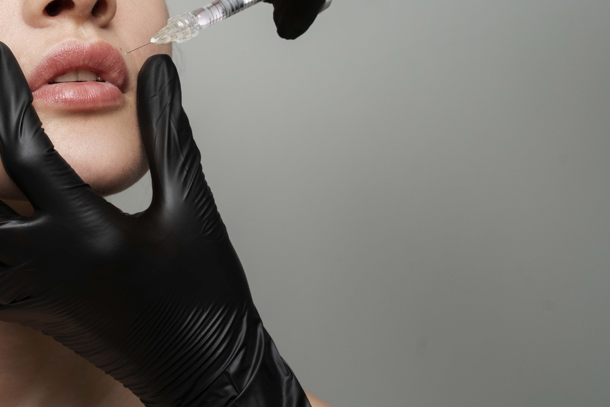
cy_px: 49
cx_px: 103
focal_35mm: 97
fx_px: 1644
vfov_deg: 14.0
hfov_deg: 20.7
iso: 500
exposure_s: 1/125
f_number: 8
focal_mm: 55
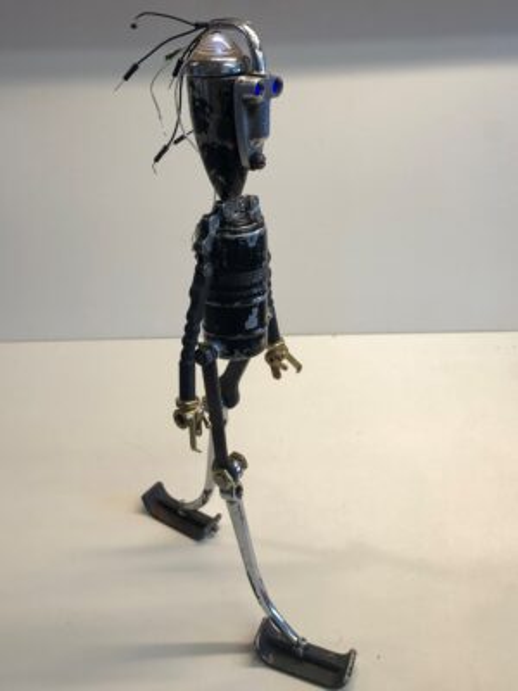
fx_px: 559
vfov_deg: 63.4
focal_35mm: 28
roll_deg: -0.1
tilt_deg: -27.7
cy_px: 346
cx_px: 259
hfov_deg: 49.7
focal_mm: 3.99
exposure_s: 1/33
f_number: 1.8
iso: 32
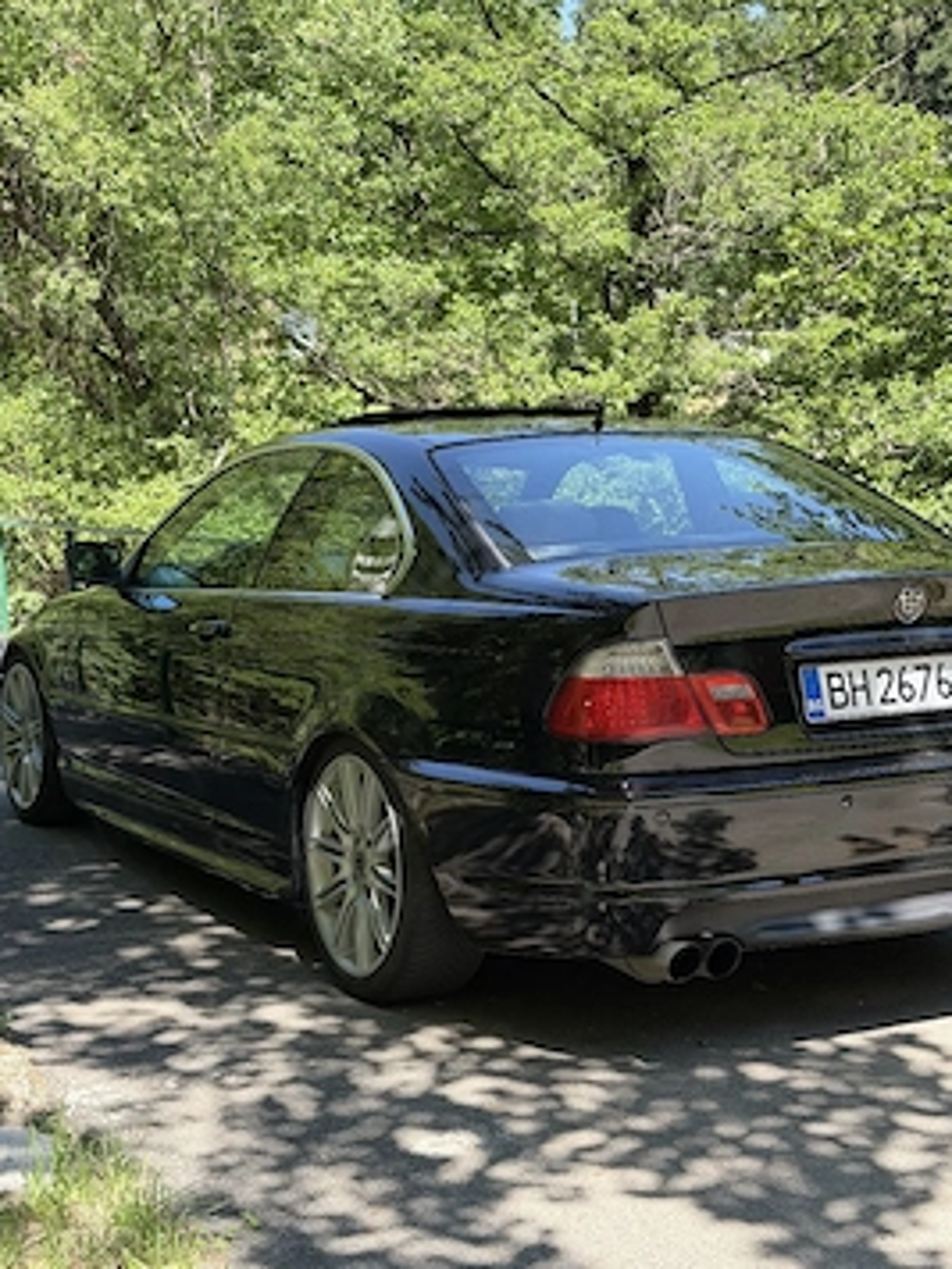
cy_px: 592
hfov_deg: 27.0
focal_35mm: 54
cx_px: 471
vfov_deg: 35.5
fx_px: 1980
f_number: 1.78
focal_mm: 6.76
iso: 80
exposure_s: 1/1000
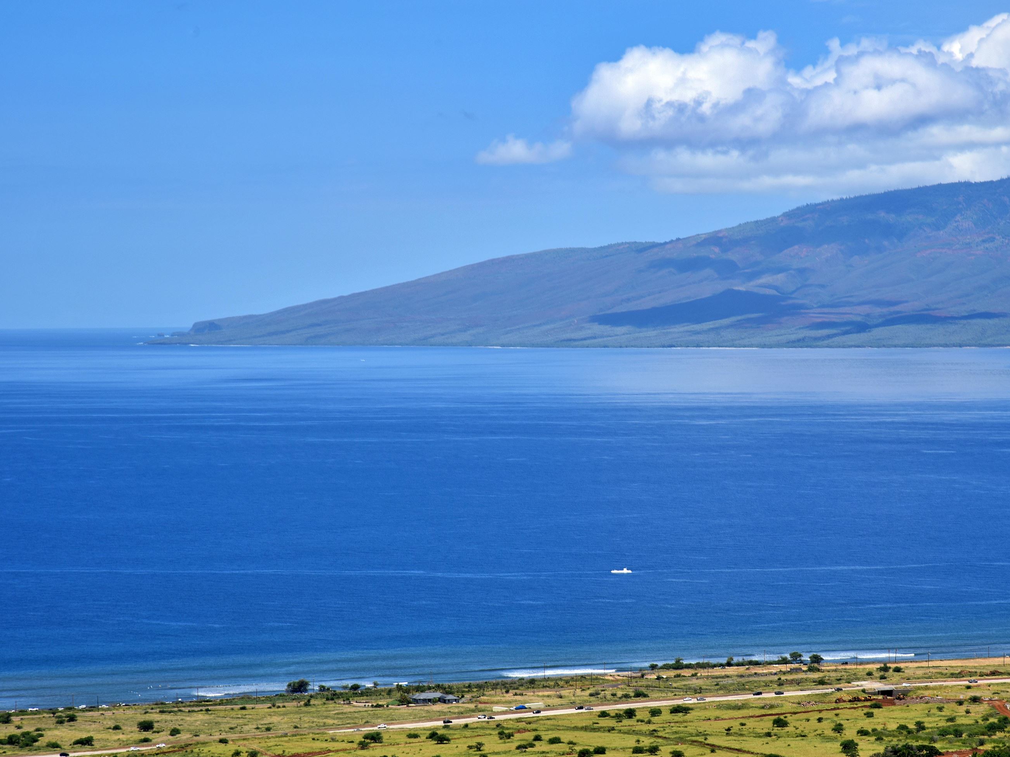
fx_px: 3647
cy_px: 385
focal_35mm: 125
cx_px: 578
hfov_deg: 15.8
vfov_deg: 11.9
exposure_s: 1/200
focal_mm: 110
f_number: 13
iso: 100
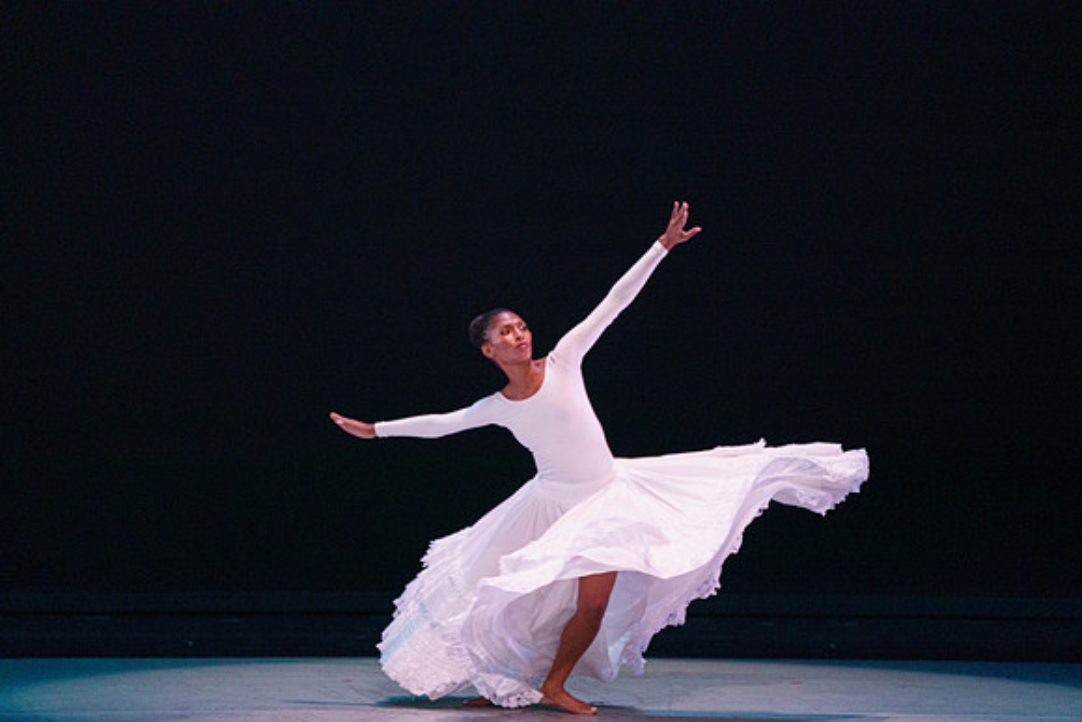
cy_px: 361
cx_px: 541
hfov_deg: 5.6
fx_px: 11123
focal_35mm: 370
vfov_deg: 3.7
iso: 5000
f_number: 6.3
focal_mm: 370
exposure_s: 1/400
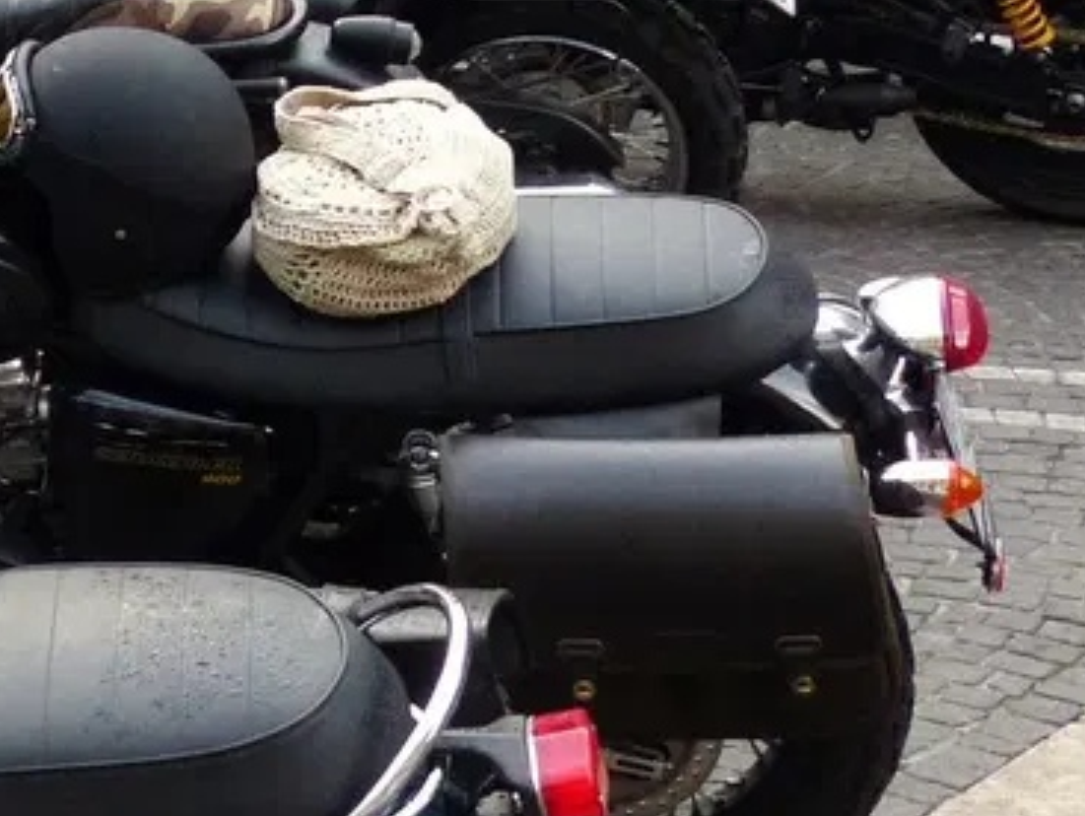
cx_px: -609
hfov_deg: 12.6
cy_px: 207
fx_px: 4612
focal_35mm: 147
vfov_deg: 10.1
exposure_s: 1/125
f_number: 2.8
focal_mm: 8.1
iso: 400
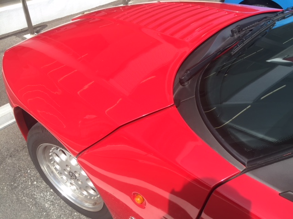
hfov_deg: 61.7
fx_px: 245
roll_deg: -2.2
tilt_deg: -38.0
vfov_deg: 48.2
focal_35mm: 29
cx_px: 146
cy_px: 110
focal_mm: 4.15
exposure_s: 1/775
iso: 32
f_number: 2.2
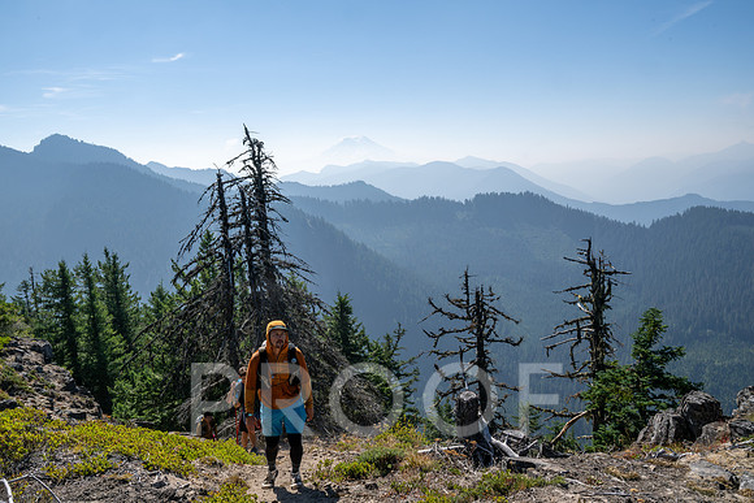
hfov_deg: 59.5
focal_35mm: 32
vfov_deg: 41.7
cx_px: 377
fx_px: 660
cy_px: 252
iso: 400
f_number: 18
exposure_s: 1/320
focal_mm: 31.5
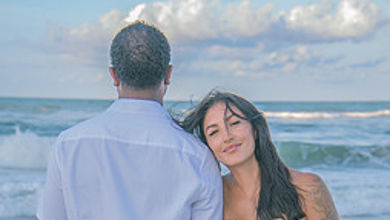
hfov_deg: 23.9
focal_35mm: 89
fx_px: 921
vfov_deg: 13.0
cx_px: 177
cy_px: 305
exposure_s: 1/250
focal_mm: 48
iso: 200
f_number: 4
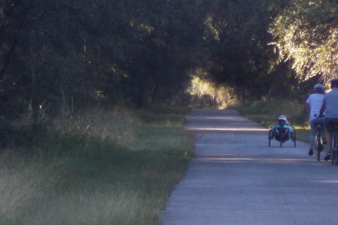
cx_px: 299
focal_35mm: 321
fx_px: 3013
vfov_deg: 4.3
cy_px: -13
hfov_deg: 6.4
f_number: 6.5
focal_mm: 23
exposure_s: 1/60
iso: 200
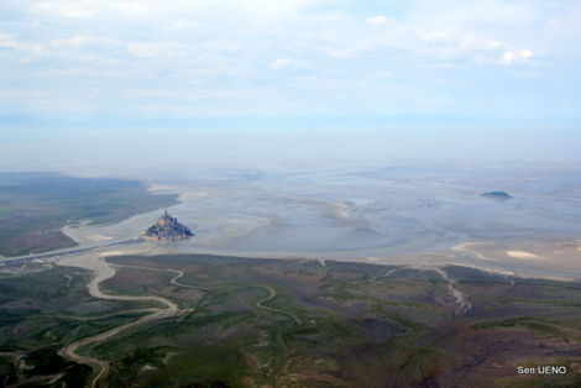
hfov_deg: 53.1
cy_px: 194
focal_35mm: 36
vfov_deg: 36.9
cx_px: 290
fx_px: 581
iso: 100
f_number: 2.8
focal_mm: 17
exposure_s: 1/4000
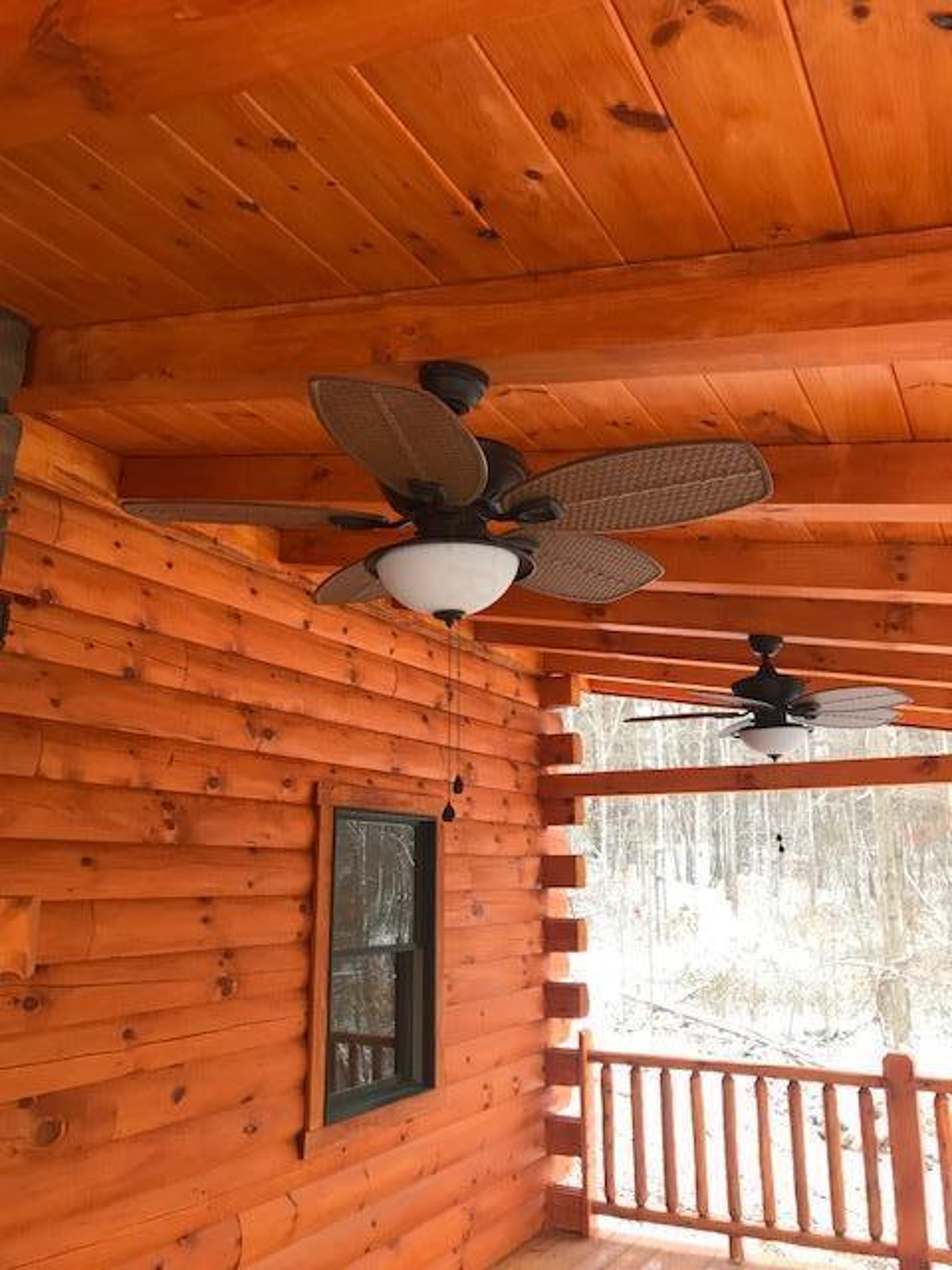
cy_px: 635
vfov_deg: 63.4
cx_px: 476
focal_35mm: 28
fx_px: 1027
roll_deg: -0.2
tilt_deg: +14.3
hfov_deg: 49.7
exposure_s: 1/30
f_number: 1.8
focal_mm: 3.99
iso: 40
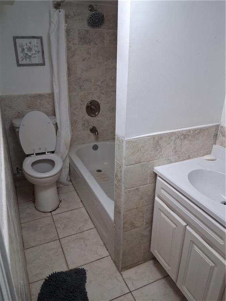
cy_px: 150
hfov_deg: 53.1
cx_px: 113
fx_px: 226
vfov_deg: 67.3
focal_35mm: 26
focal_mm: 3.98
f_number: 1.8
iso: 320
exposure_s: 1/120
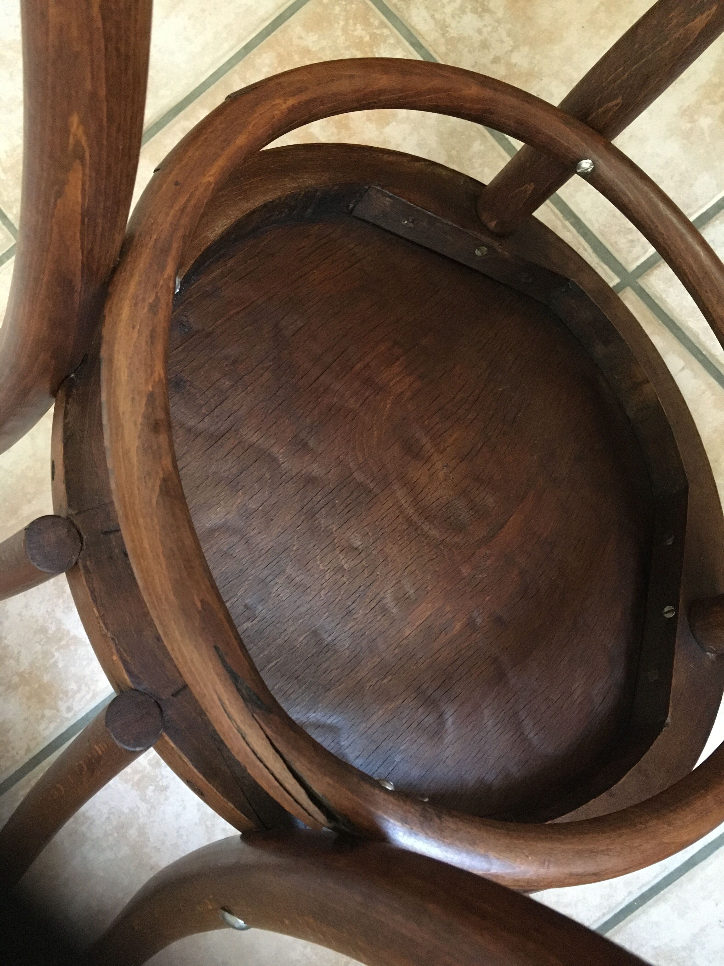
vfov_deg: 61.7
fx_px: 809
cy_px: 483
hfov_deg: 48.2
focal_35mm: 29
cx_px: 362
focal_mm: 4.15
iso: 250
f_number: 2.2
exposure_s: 1/17
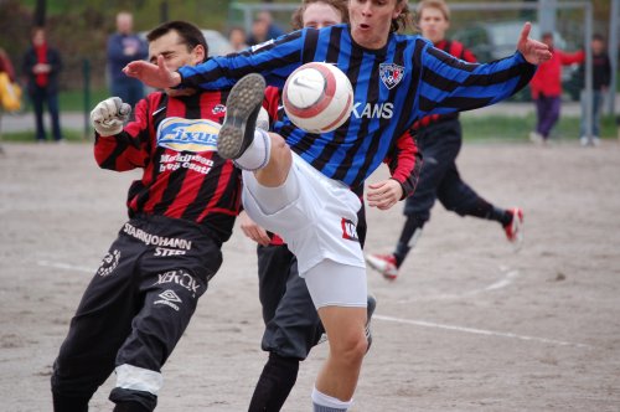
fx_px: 5160
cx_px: 310
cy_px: 206
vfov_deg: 4.6
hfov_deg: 6.9
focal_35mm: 300
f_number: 5.6
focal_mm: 200
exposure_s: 1/640
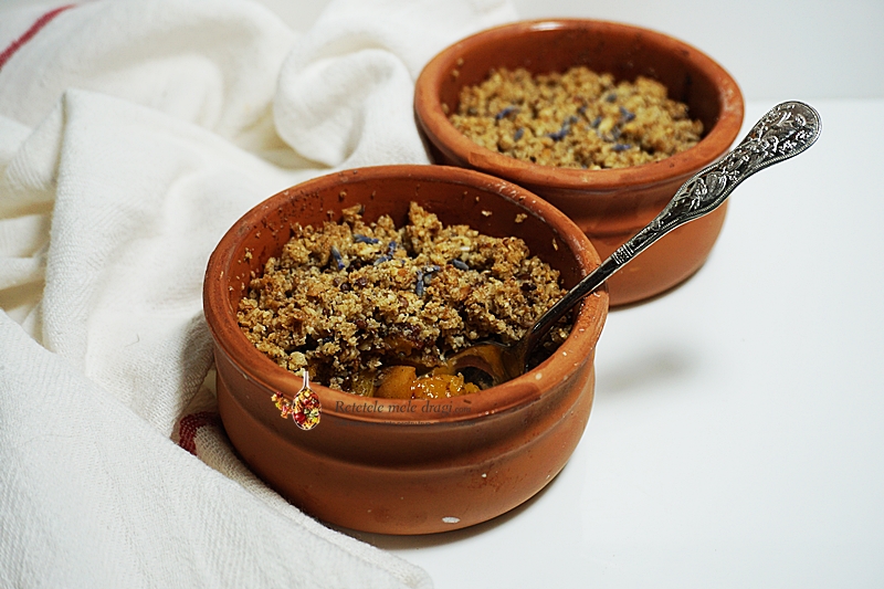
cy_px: 294
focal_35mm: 44
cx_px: 442
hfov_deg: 45.0
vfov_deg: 30.8
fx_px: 1068
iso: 250
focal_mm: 29
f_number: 4.5
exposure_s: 1/160
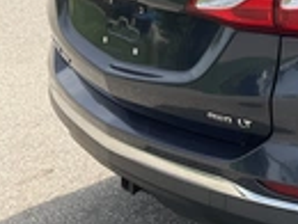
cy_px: 21
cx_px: 442
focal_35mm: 89
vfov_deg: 16.4
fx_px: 768
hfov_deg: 19.3
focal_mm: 3
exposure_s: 1/898
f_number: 1.8
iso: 25
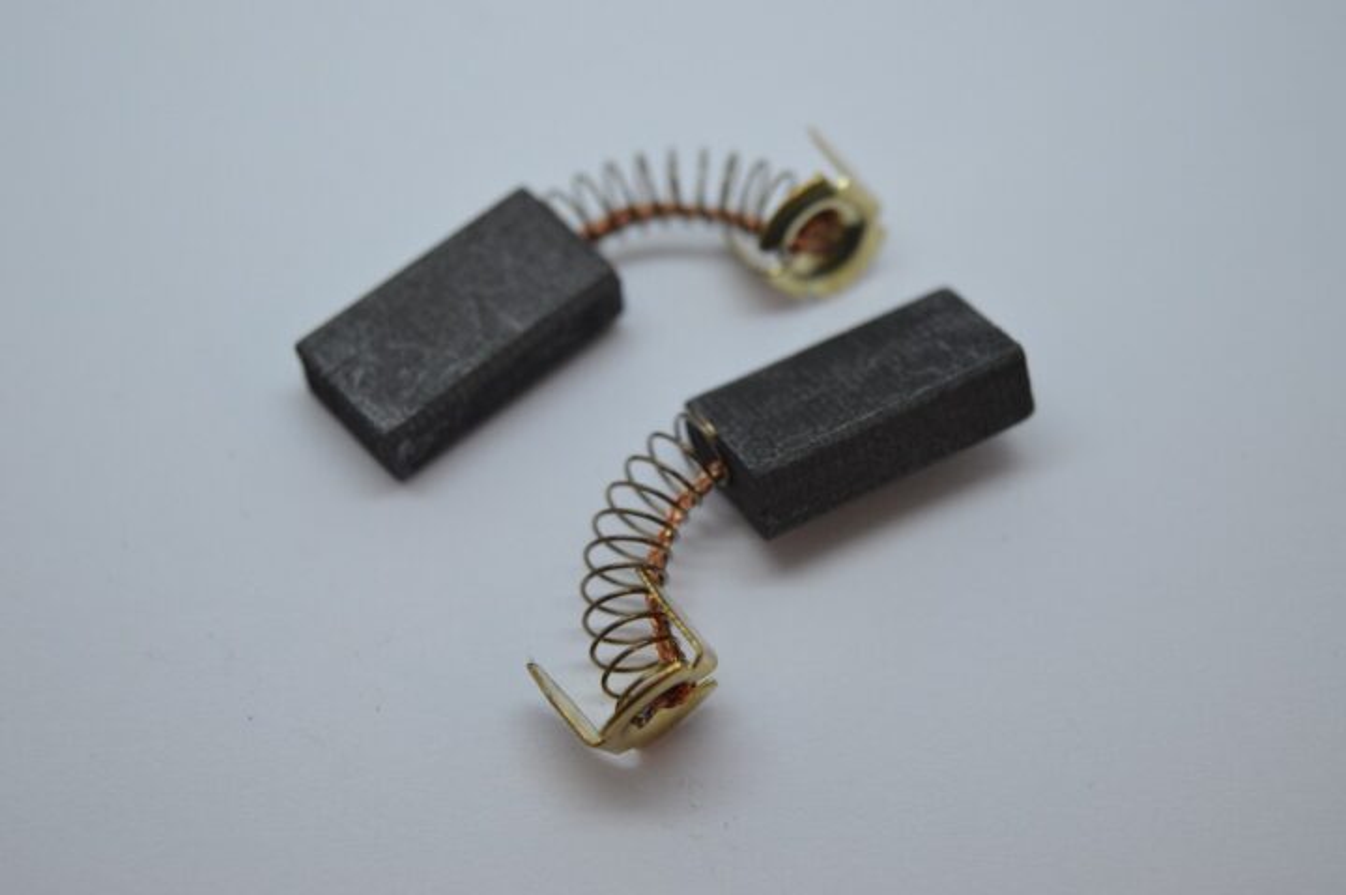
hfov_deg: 29.3
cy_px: 448
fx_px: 2578
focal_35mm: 69
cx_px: 673
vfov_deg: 19.7
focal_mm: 46
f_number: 5.6
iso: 360
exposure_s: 1/125
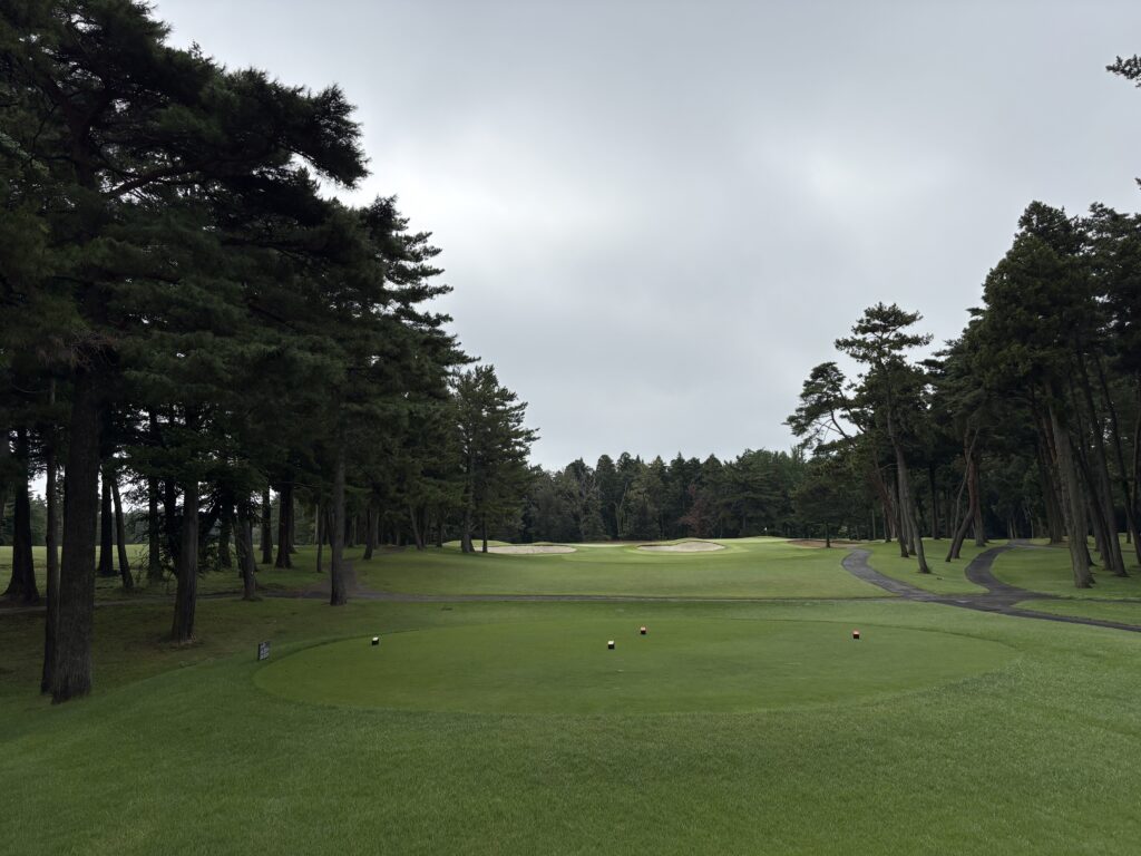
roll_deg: +0.5
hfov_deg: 67.3
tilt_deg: +7.6
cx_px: 570
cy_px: 428
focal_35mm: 26
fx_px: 857
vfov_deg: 53.1
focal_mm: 5.96
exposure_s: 1/7813
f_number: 1.6
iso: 50
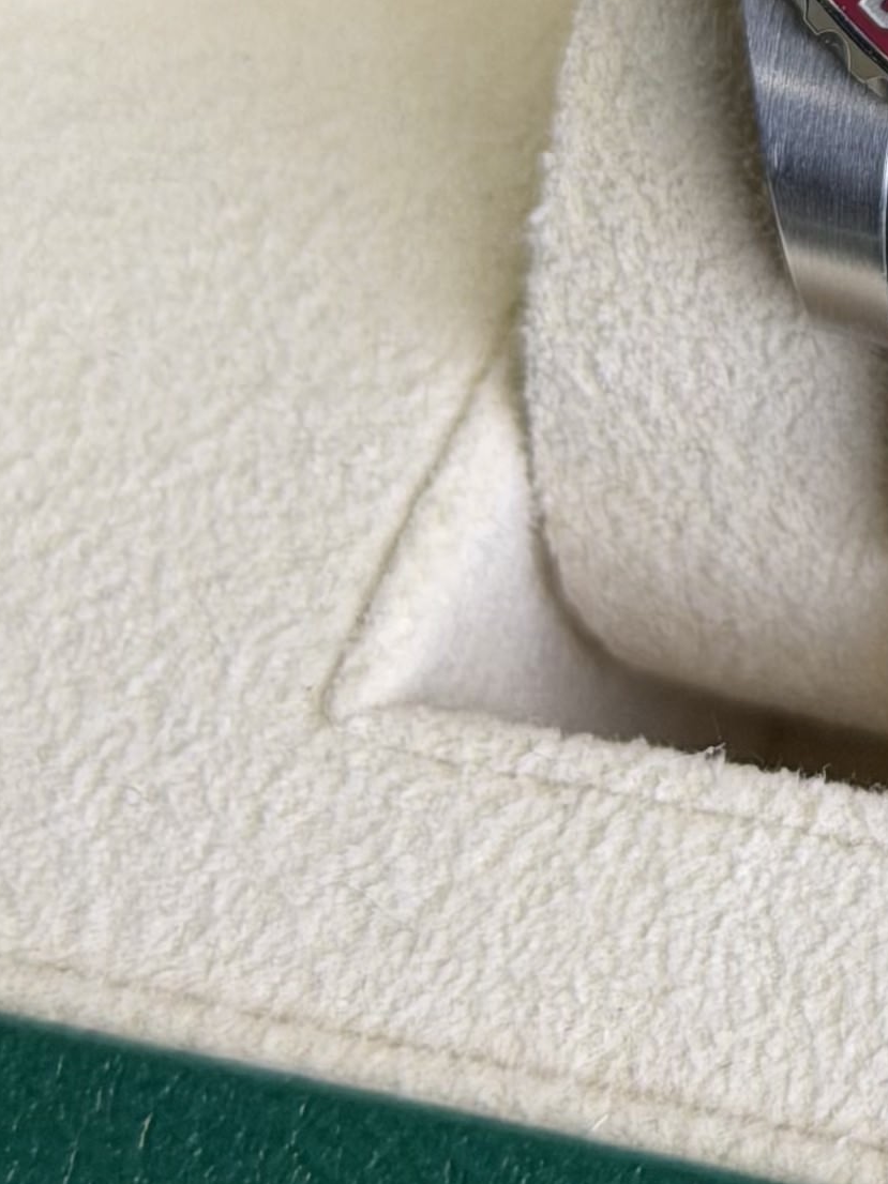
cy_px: -429
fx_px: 5988
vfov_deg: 11.0
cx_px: 1374
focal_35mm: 175
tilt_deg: -55.7
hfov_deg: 8.3
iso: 50
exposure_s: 1/81
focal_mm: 6.76
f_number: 1.78
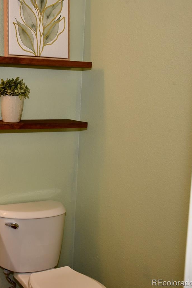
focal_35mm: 50
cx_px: -28
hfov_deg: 24.8
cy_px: 139
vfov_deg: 39.6
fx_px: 400
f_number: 8
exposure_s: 1/60
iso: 1600
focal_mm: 32
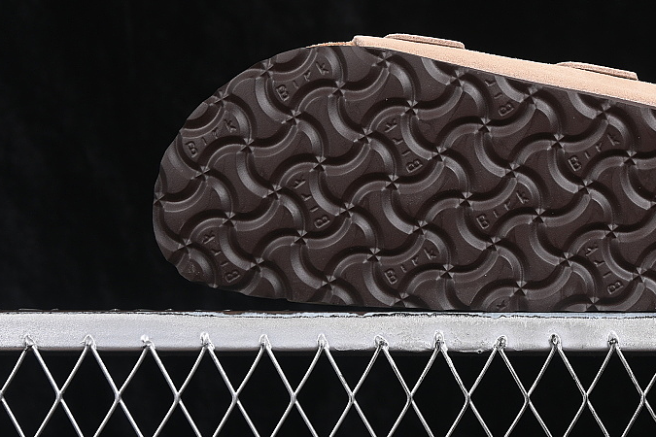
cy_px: 93
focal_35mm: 120
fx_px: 2186
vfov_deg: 11.4
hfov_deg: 16.9
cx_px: 513
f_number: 6.3
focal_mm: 50
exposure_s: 1/60
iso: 160
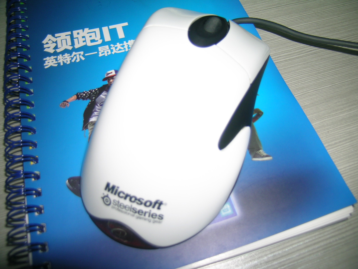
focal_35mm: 28
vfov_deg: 49.7
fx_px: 290
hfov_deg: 63.4
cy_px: 134
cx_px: 179
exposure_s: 1/60.1
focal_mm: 5.8
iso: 50
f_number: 2.8
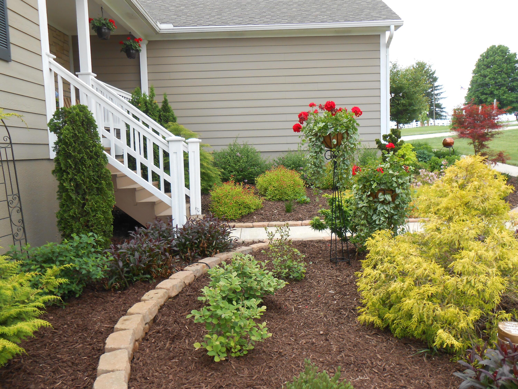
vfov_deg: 46.8
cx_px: 259
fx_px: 449
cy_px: 194
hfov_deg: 60.0
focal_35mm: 30
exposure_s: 1/200
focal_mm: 5.3
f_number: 3.8
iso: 80
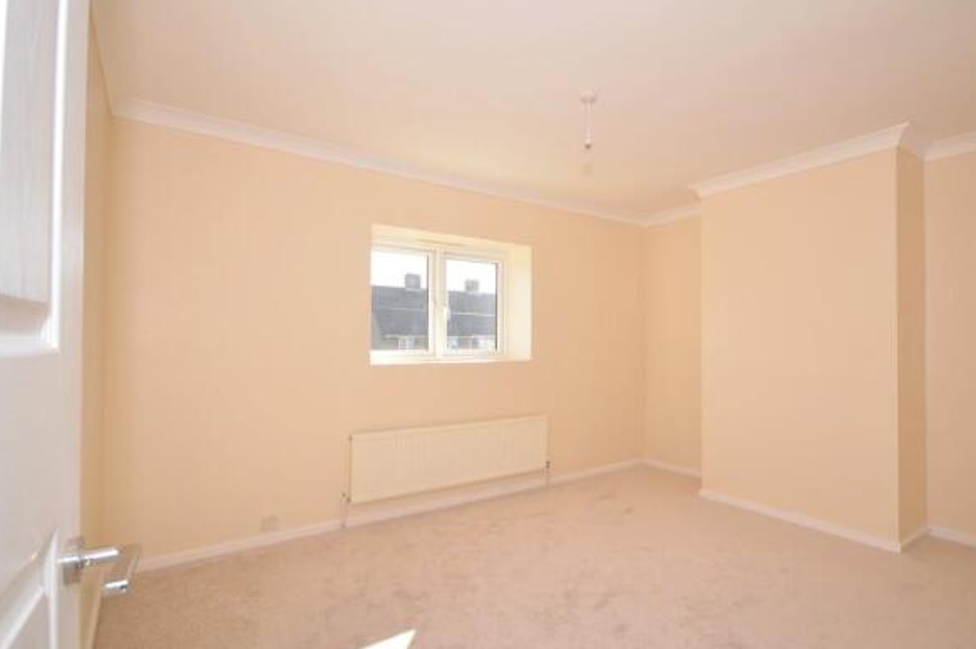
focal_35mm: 19
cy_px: 331
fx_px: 503
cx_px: 527
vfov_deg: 65.7
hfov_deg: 88.1
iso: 100
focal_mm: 11
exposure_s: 1/100
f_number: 4.5
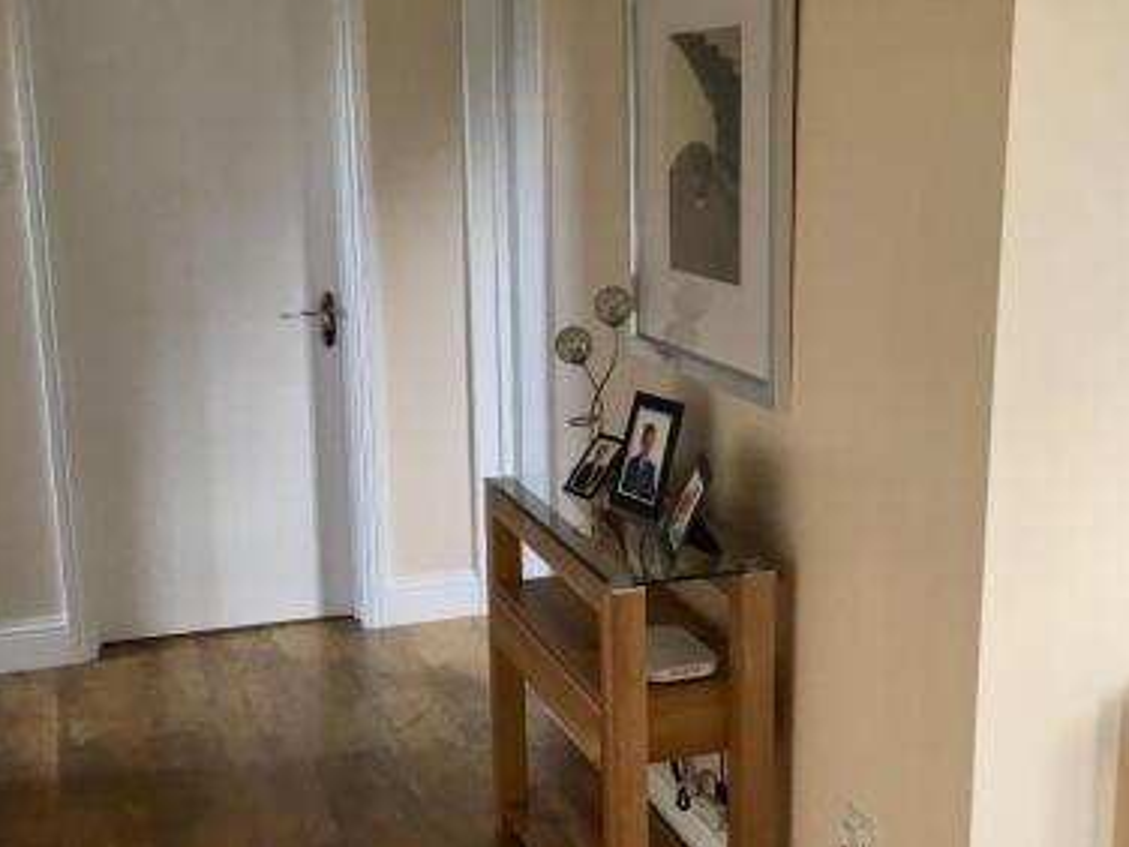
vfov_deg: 32.2
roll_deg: -1.0
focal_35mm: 45
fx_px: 1468
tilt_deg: -12.3
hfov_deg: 41.9
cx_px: 671
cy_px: 461
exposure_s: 1/33
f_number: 2.2
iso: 64
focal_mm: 4.15
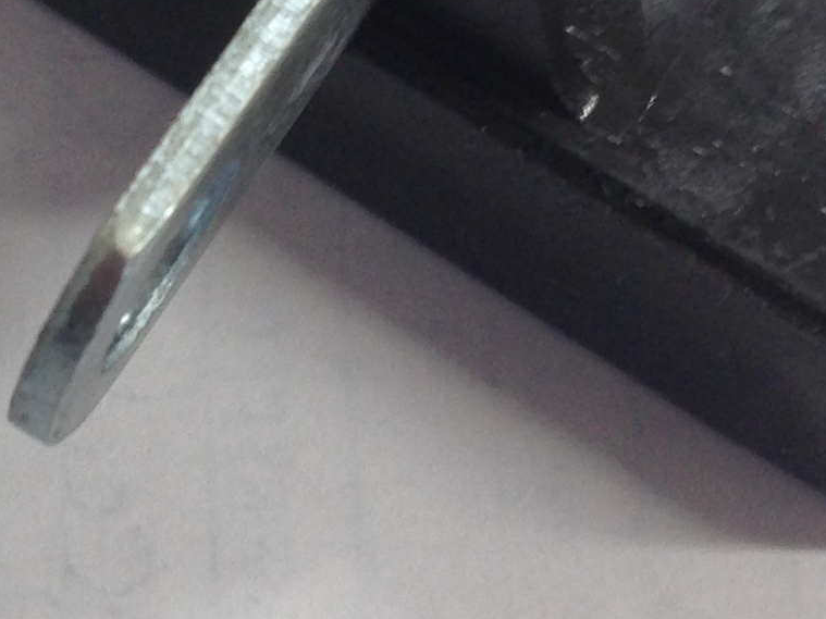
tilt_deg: -66.2
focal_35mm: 142
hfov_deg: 13.7
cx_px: 32
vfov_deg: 10.4
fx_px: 3388
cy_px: 150
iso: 50
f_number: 2.4
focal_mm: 4.12
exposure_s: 1/30
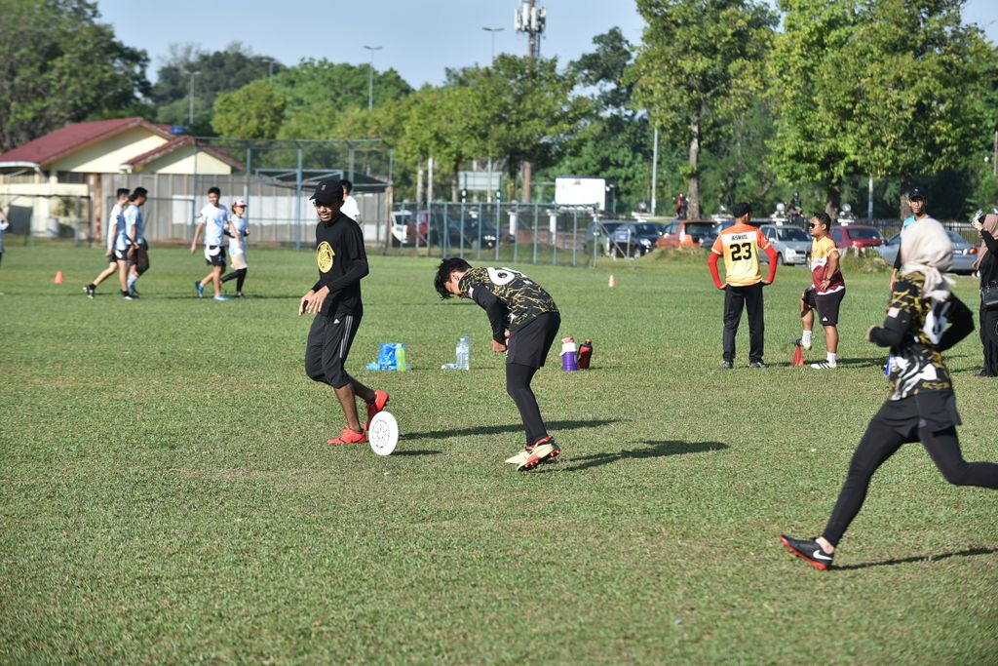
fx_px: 3466
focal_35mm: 125
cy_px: 333
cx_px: 499
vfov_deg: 11.0
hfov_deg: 16.4
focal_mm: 125
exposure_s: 1/640
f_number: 5
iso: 100
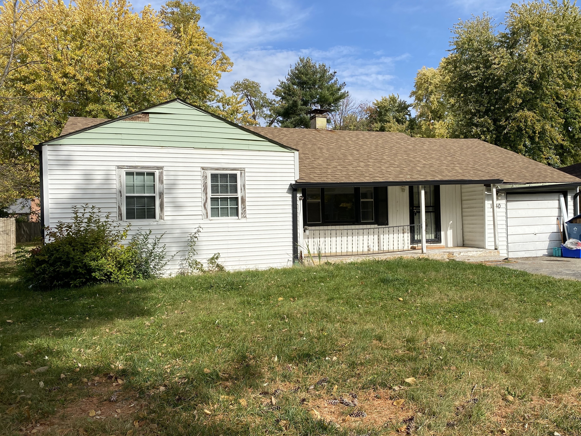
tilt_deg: -0.3
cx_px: 323
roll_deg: +1.3
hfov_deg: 61.5
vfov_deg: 48.2
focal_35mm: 29
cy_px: 215
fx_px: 487
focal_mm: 4.25
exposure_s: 1/3731
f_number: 1.8
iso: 32
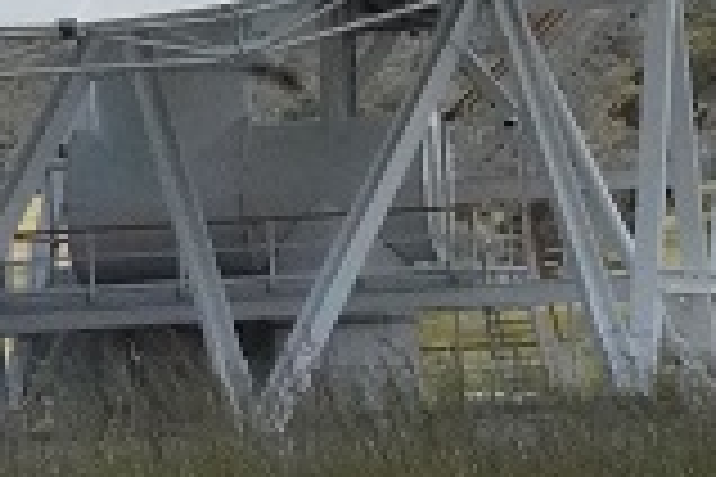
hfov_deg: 7.6
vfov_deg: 4.9
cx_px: 306
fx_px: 5370
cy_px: -684
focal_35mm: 270
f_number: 22
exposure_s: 1/8000
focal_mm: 43
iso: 20000
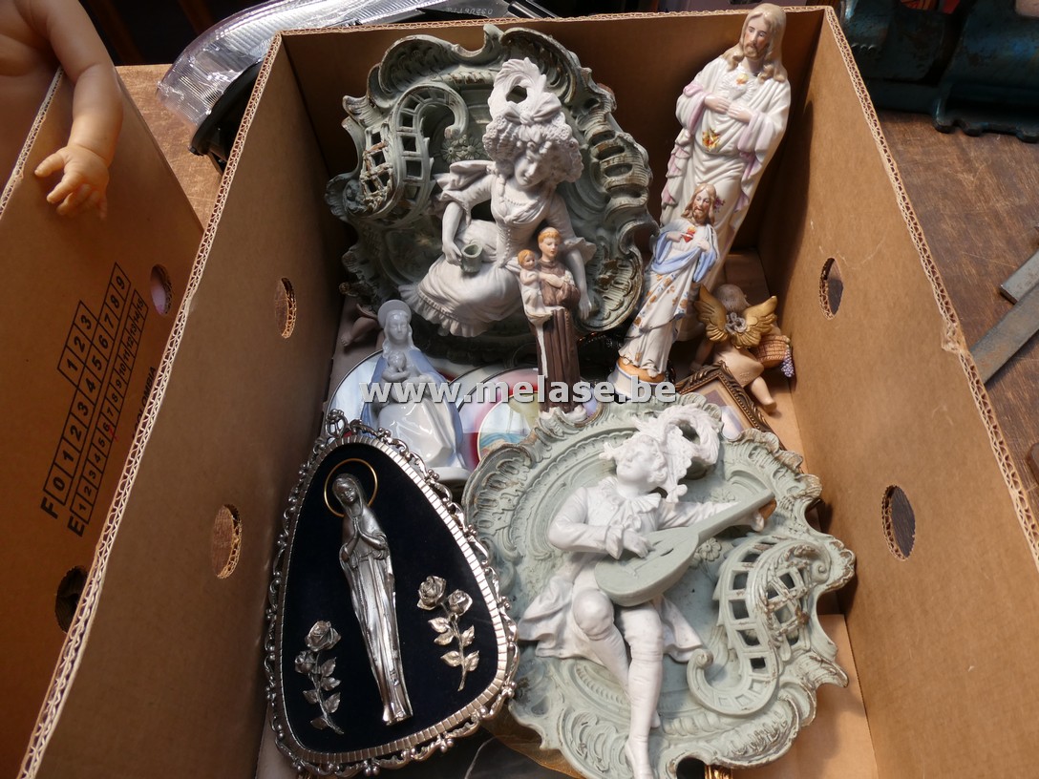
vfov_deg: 56.8
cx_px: 520
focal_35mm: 24
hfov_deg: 71.6
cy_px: 390
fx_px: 720
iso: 80
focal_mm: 4.3
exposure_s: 1/160
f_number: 3.3
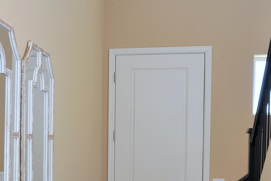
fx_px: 496
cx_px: 82
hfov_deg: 30.2
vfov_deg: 20.1
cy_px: 166
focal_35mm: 66
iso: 640
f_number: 9
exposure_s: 1/50
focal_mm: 32
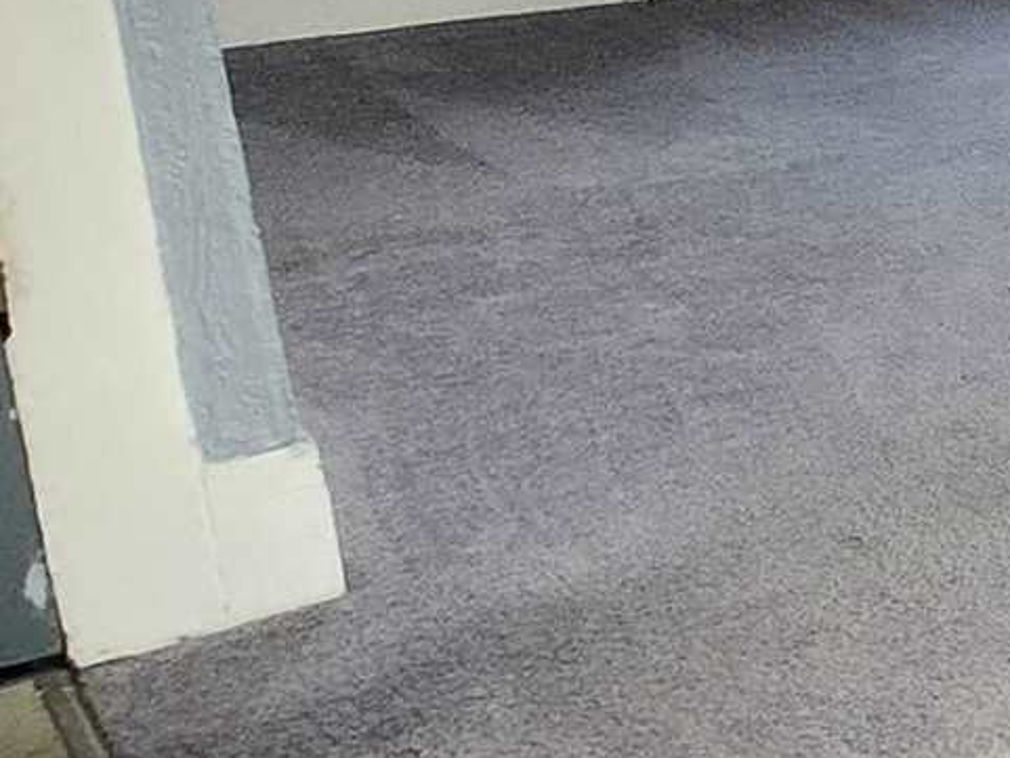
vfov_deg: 17.1
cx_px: 2587
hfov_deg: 13.8
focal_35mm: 83
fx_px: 2422
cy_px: -97
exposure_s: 1/60
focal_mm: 1.74
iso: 200
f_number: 2.2
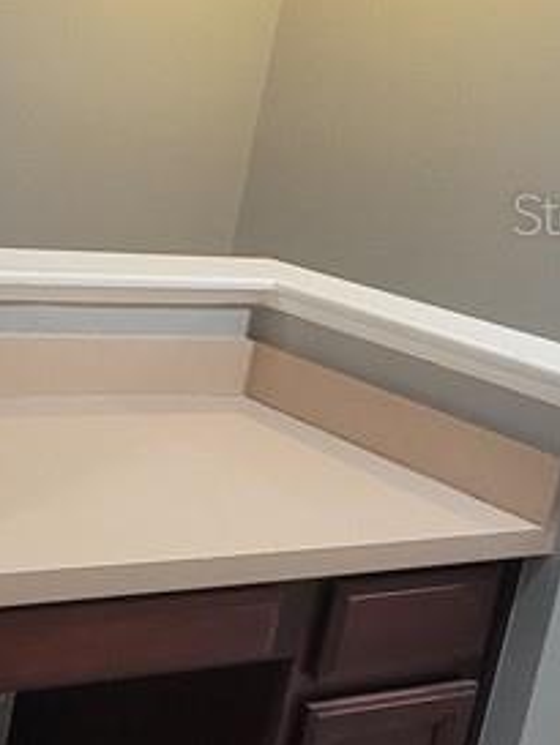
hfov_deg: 24.3
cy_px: 213
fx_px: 1035
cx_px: -262
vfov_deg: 38.9
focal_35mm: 48
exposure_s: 1/60
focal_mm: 2.2
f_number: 2.2
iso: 320
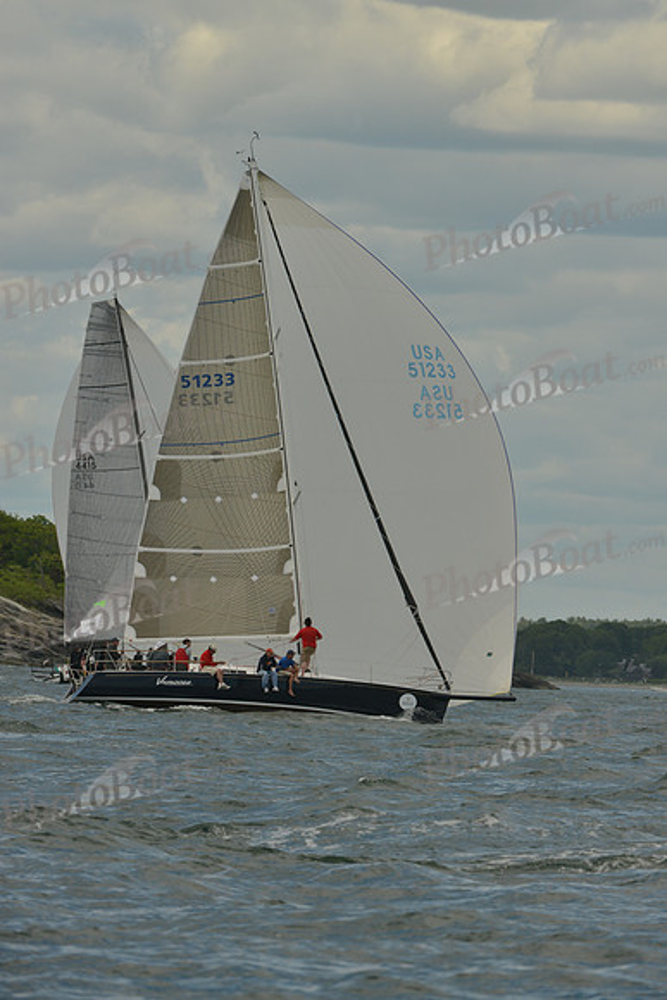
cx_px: 334
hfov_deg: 3.8
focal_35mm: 360
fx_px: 9998
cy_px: 500
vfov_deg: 5.7
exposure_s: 1/800
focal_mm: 360
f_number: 11
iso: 400
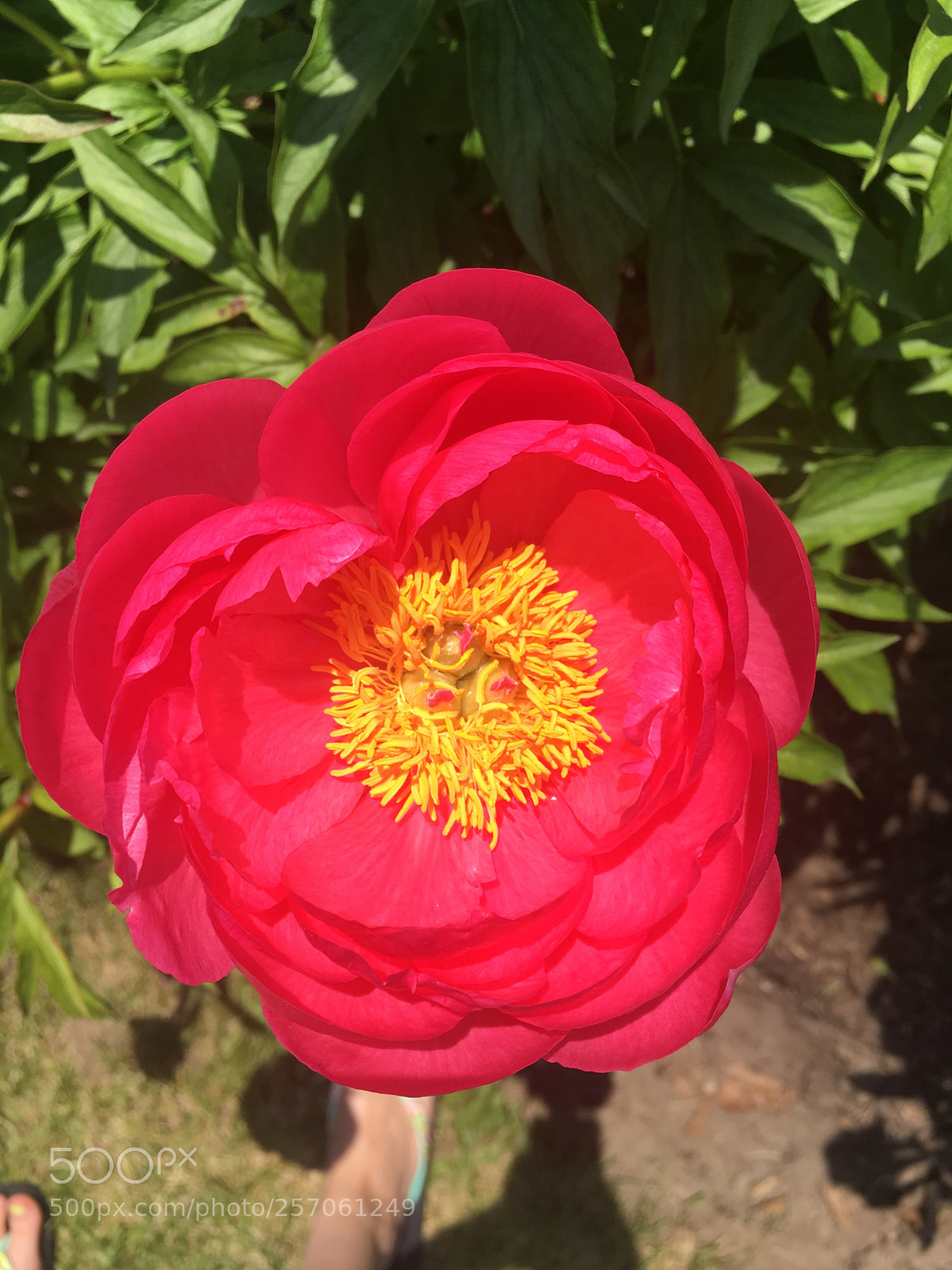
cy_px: 635
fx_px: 1063
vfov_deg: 61.7
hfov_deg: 48.2
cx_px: 476
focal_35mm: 29
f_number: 2.2
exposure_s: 1/1054
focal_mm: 4.15
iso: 25
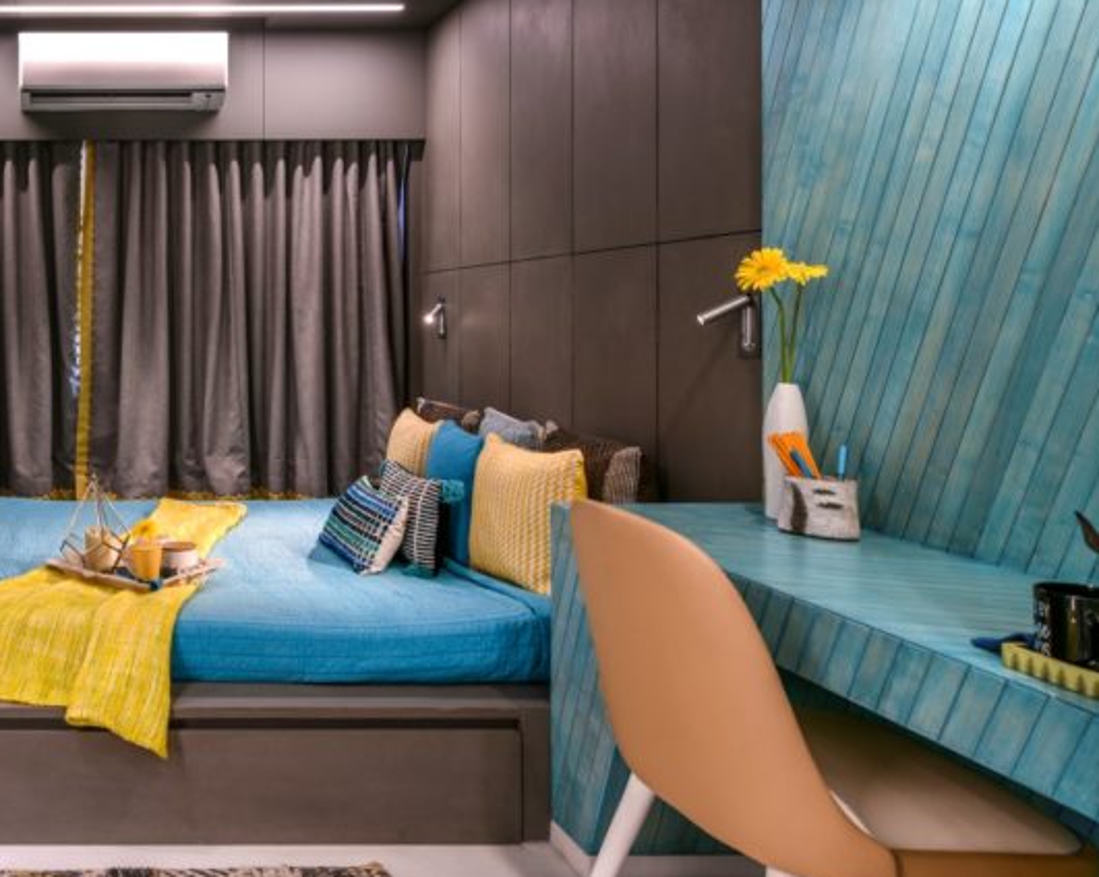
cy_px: 306
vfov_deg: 49.2
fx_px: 943
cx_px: 50
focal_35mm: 29
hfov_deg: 51.1
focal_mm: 16
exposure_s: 1.6
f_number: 9
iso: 31
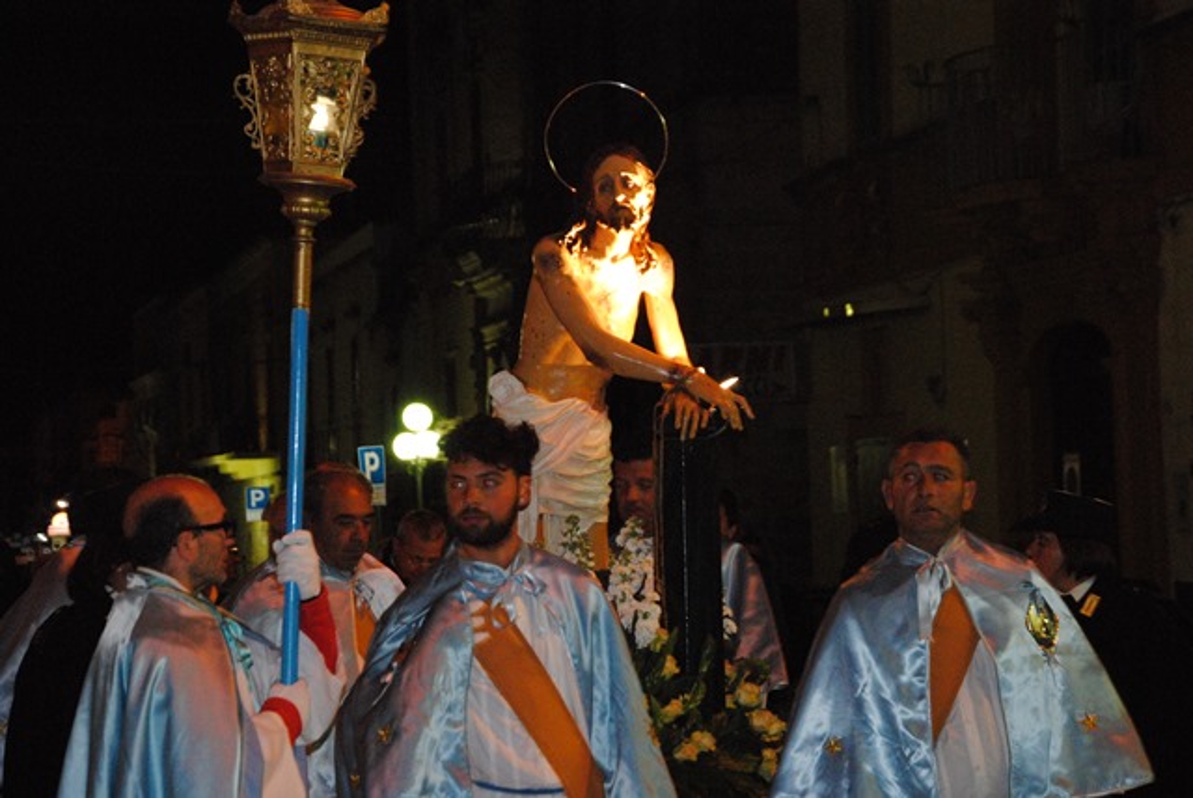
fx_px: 3483
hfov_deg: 19.4
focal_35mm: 105
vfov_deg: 13.1
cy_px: 399
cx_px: 596
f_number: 5.6
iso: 1600
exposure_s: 1/25
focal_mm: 70
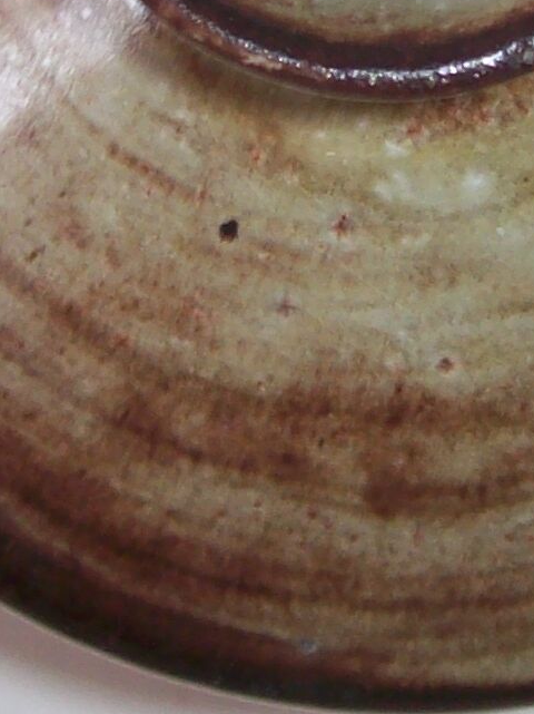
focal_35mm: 160
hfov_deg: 9.2
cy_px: -35
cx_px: 473
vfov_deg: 12.2
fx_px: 3294
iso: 80
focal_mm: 6
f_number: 2.7
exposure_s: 1/64
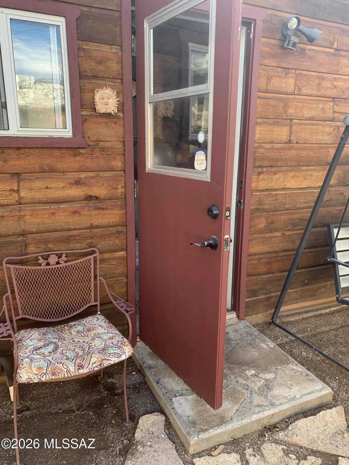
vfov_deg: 67.3
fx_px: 350
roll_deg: +0.2
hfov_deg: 53.1
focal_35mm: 26
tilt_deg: -11.9
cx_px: 174
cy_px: 232
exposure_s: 1/122
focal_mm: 4.25
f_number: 1.8
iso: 25
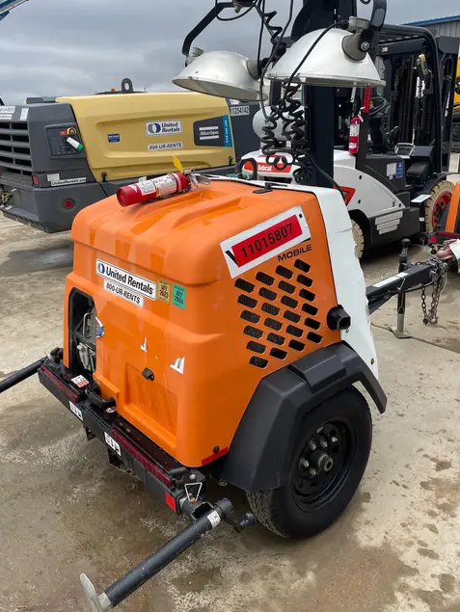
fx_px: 531
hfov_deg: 46.8
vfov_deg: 59.8
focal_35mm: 30
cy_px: 273
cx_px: 222
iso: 32
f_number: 1.6
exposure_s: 1/1135
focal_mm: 4.2
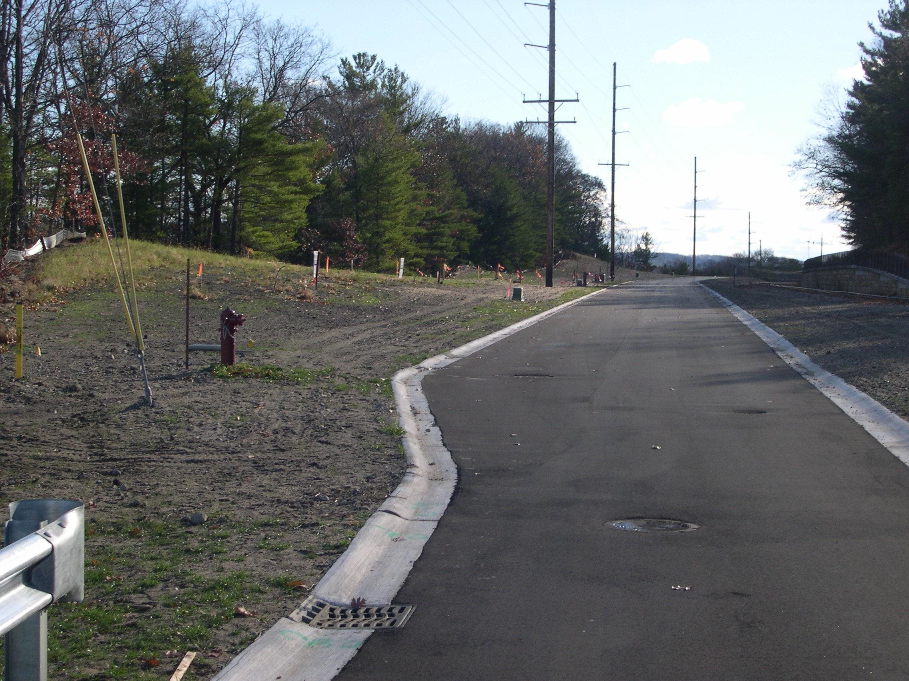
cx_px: 454
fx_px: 1628
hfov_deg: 31.2
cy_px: 340
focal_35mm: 62
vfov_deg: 23.7
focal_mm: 13.2
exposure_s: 1/105
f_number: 9.6
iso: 100
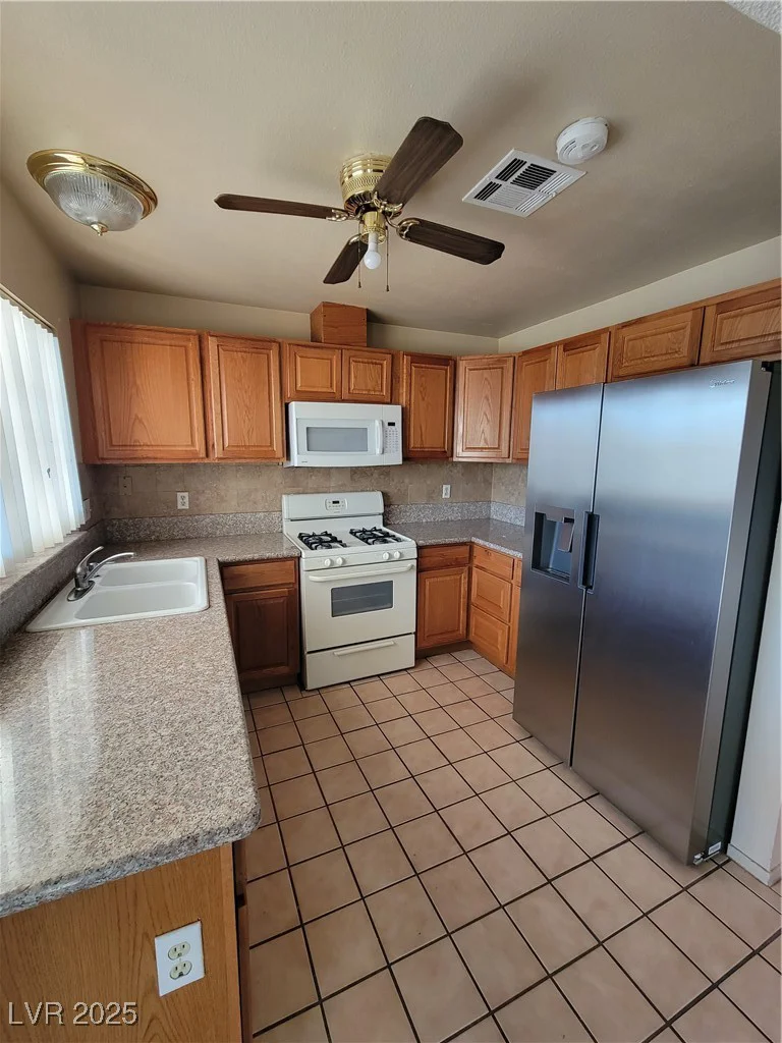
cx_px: 391
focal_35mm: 13
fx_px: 392
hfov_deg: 89.9
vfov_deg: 106.2
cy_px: 522
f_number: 2.2
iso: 200
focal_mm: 2.2
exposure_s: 1/60
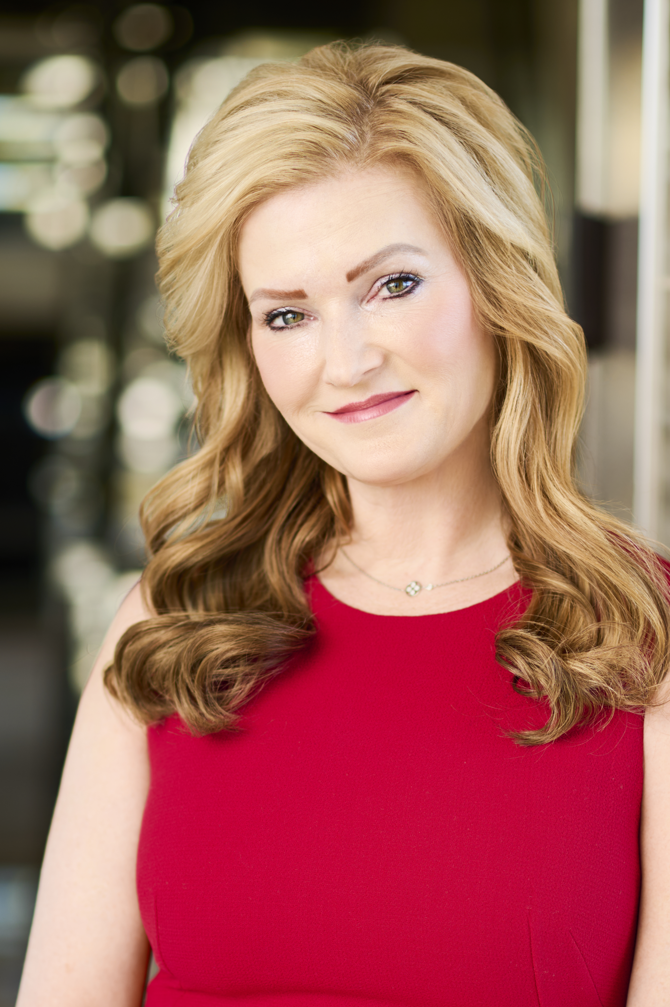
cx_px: 336
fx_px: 3467
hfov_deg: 11.0
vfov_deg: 16.5
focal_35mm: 124
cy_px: 696
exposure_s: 1/200
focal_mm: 85
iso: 100
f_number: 2.2
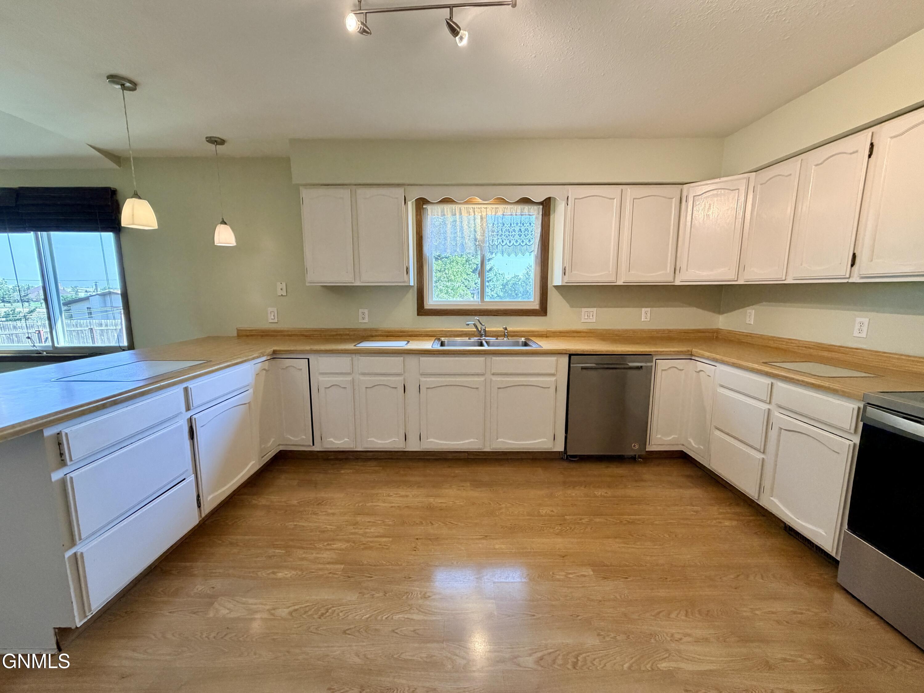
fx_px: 374
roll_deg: +0.3
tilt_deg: -8.7
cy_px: 346
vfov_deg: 85.7
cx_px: 462
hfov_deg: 102.1
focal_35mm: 14
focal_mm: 2.22
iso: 320
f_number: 2.2
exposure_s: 1/120
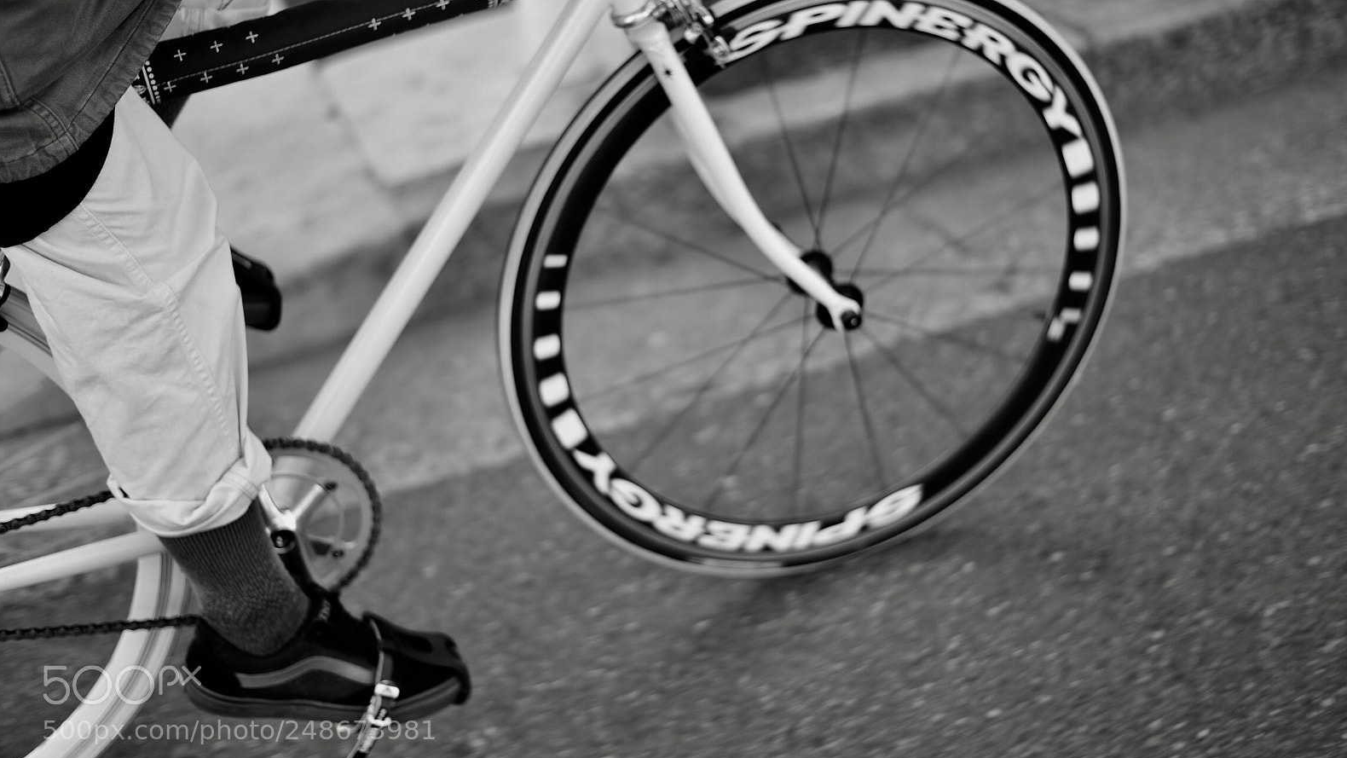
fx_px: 1893
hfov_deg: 39.2
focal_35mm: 53
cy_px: 344
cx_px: 672
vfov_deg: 22.6
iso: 100
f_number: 1.8
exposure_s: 1/400
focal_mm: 50
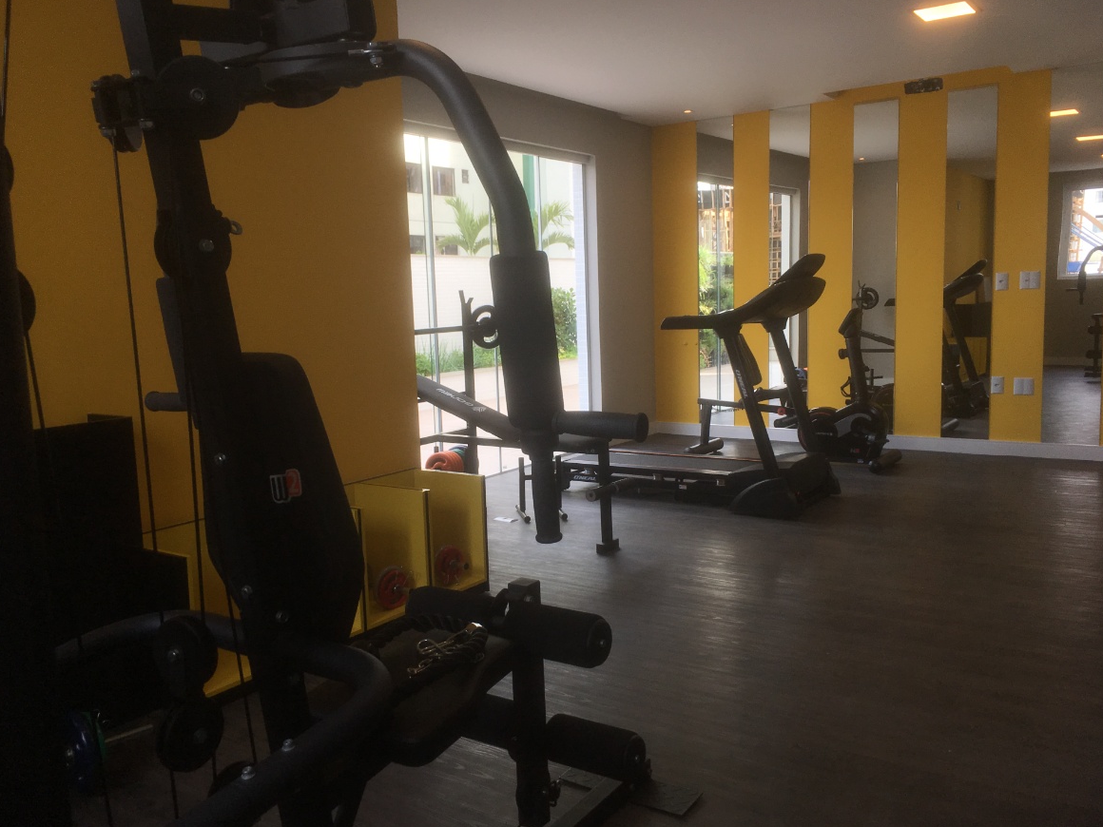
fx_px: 956
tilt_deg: -5.6
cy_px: 414
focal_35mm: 30
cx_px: 544
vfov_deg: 46.8
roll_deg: +1.5
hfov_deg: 60.0
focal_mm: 4.15
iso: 25
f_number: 2.2
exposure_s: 1/255
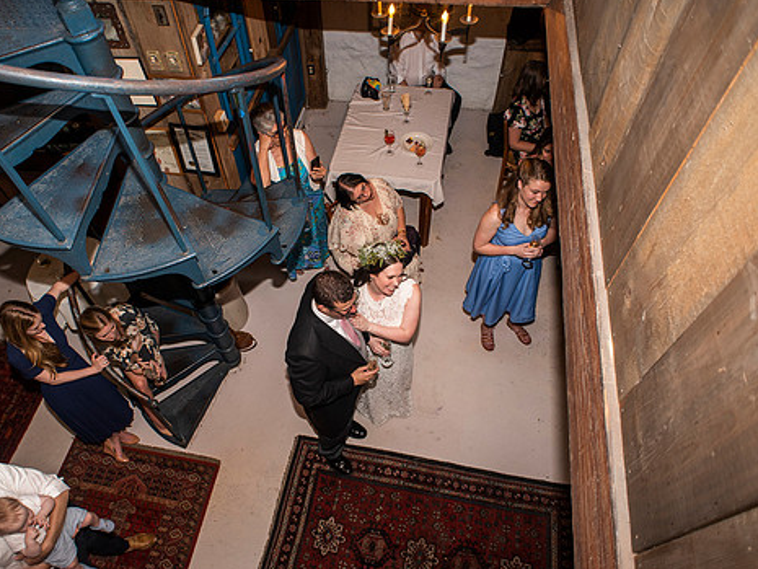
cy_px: 306
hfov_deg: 71.3
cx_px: 334
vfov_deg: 56.8
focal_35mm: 24
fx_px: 526
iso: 500
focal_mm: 20
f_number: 3.2
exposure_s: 1/100
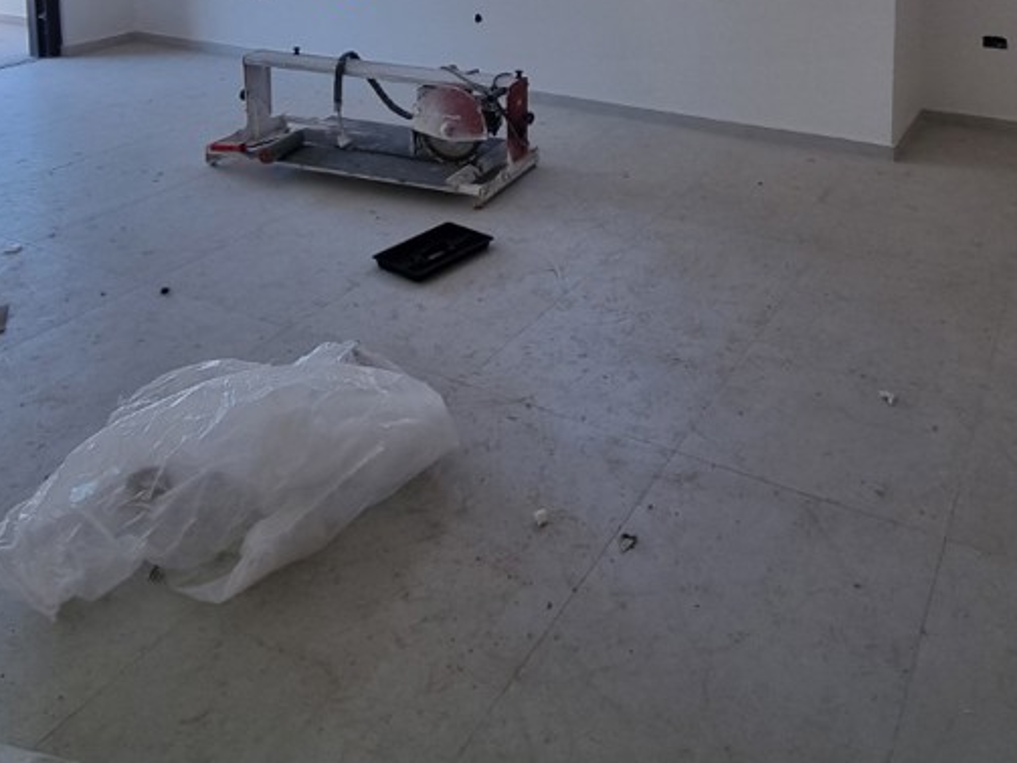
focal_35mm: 31
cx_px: 619
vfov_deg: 37.9
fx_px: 911
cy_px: -75
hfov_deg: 57.8
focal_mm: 2.2
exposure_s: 1/143
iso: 50
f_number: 2.2
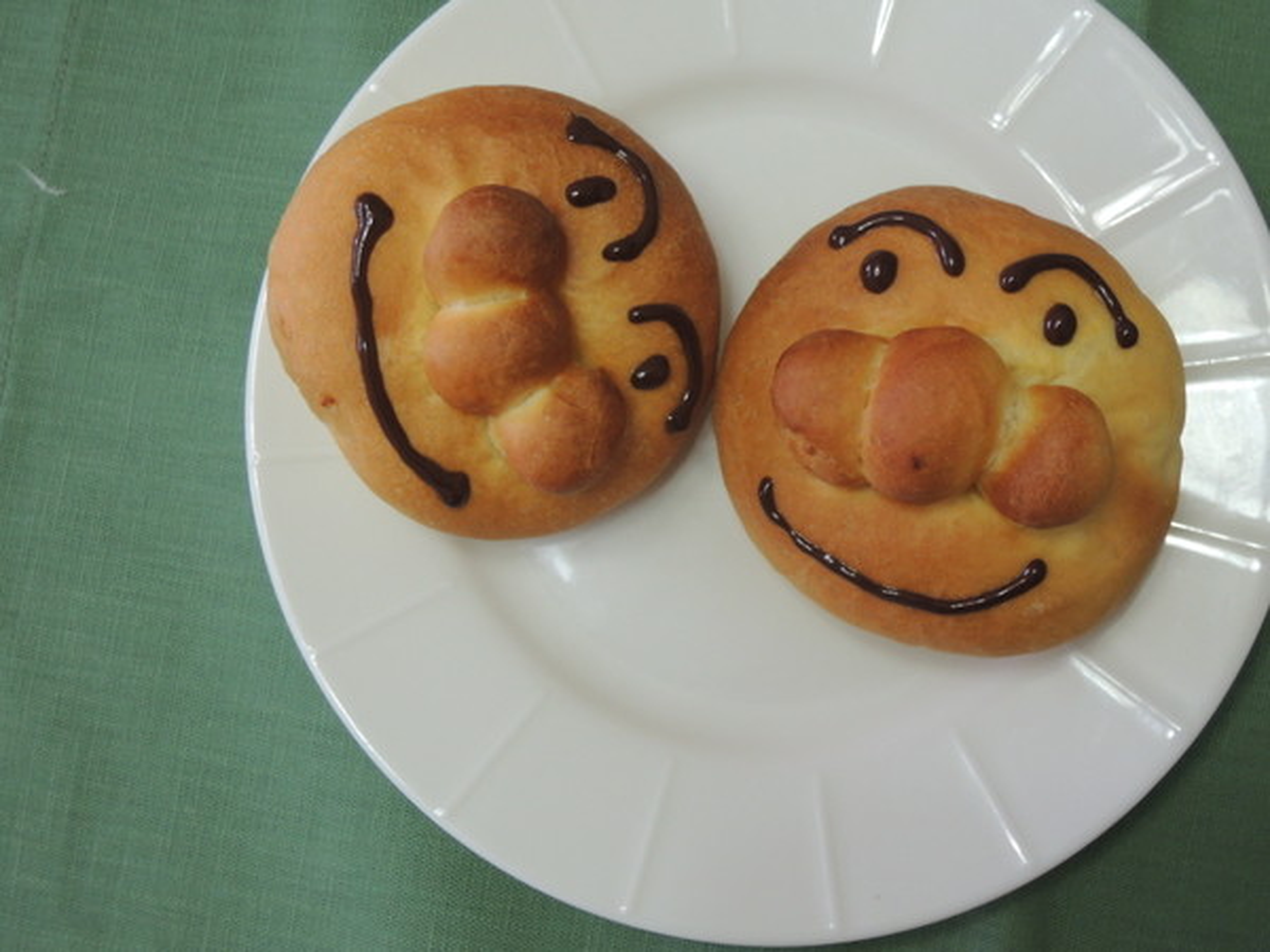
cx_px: 635
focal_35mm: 55
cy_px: 476
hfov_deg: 34.9
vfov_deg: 26.6
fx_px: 2018
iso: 400
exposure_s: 1/25
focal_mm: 9.9
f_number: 4
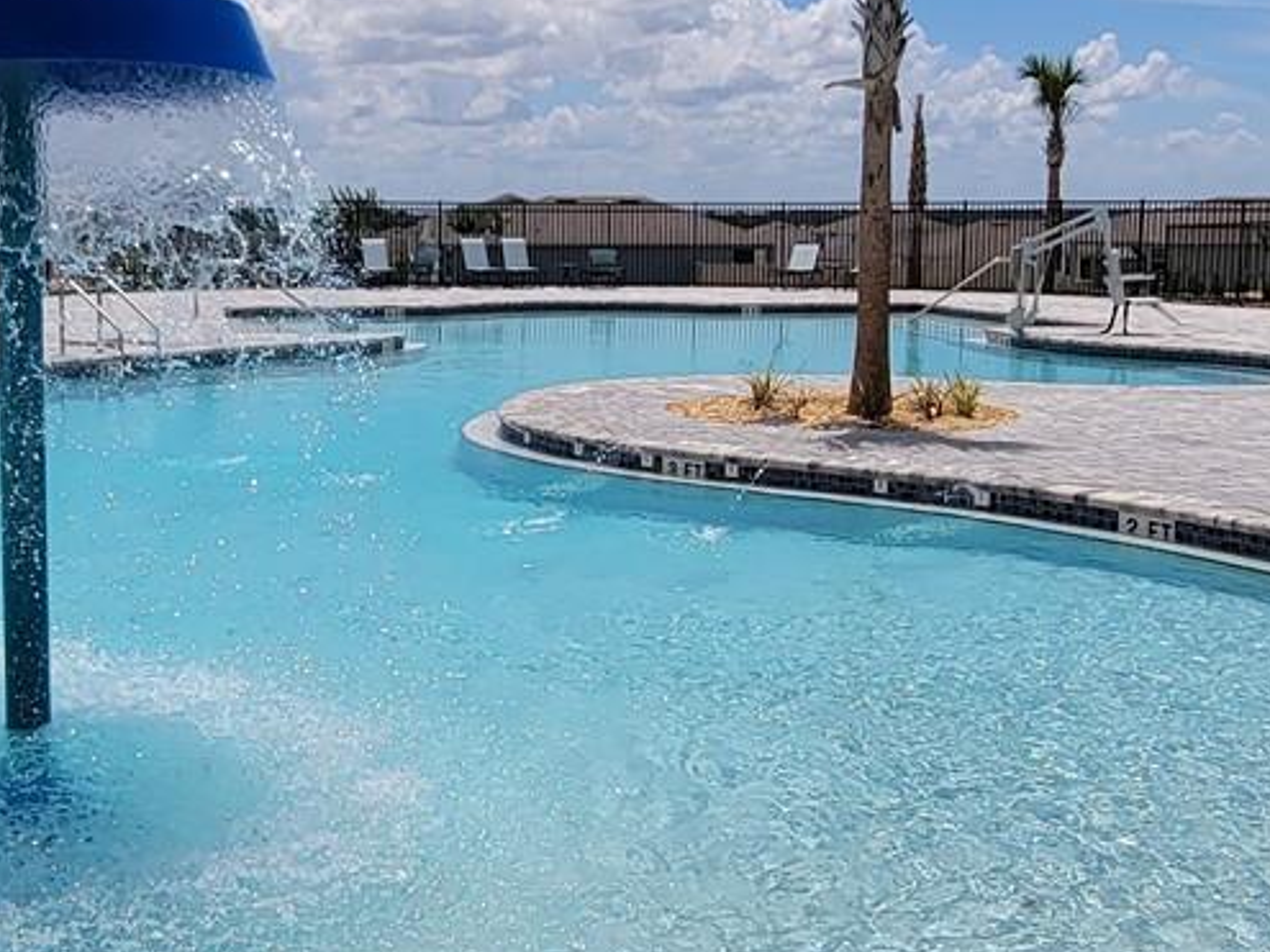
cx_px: 339
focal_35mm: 42
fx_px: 1541
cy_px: 349
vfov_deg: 34.1
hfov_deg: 43.6
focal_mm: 2.2
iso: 50
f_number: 2.2
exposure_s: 1/3935
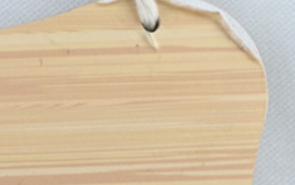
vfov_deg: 5.3
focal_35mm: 238
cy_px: 449
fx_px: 1913
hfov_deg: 8.6
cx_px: -173
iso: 100
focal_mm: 30.5
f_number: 10
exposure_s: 1/15
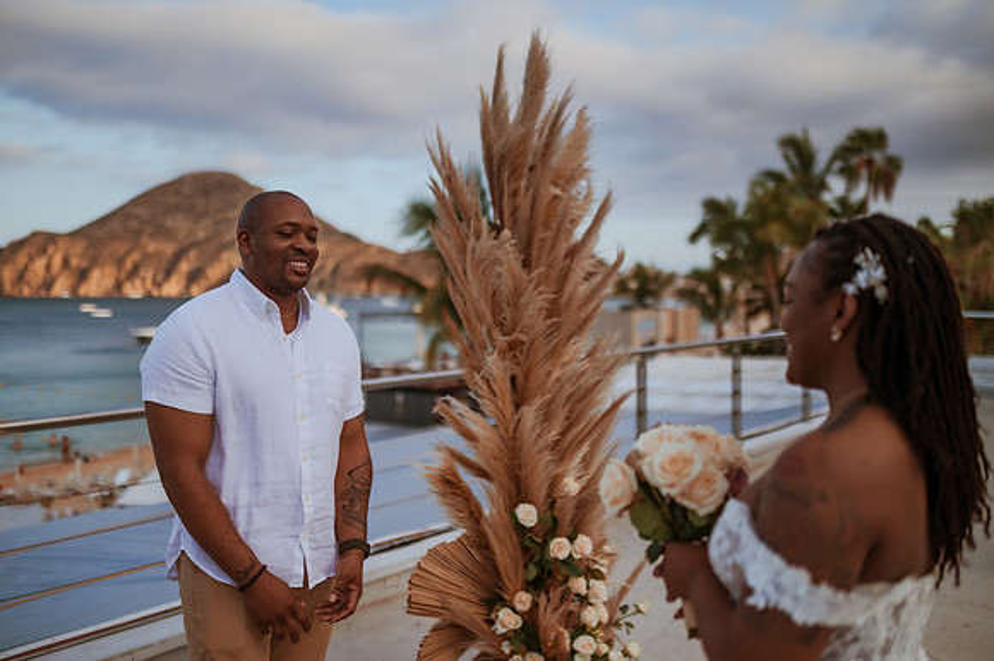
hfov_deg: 53.9
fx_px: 977
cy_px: 330
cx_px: 497
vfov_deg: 37.4
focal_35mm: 35
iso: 320
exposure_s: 1/8000
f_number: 1.4
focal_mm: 35
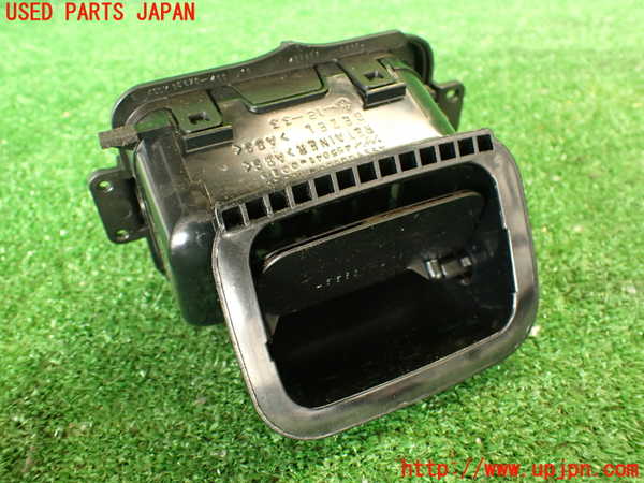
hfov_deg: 60.0
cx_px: 322
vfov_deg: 46.8
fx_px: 558
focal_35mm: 30
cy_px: 242
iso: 400
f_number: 2.3
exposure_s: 1/30
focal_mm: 5.4
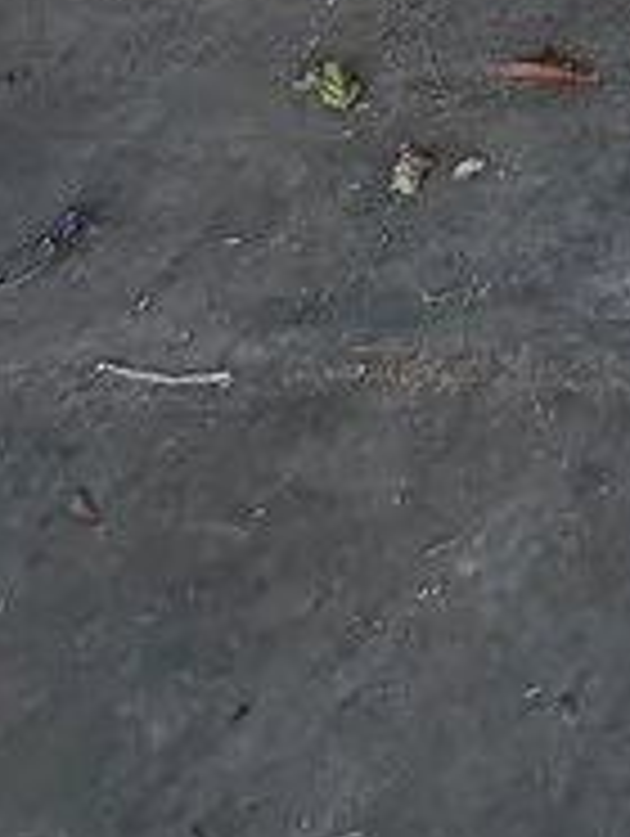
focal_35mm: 77
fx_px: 1864
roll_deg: -0.1
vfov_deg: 16.9
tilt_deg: -1.4
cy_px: -936
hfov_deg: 15.7
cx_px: 1206
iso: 80
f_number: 2.2
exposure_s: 1/121
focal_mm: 2.22
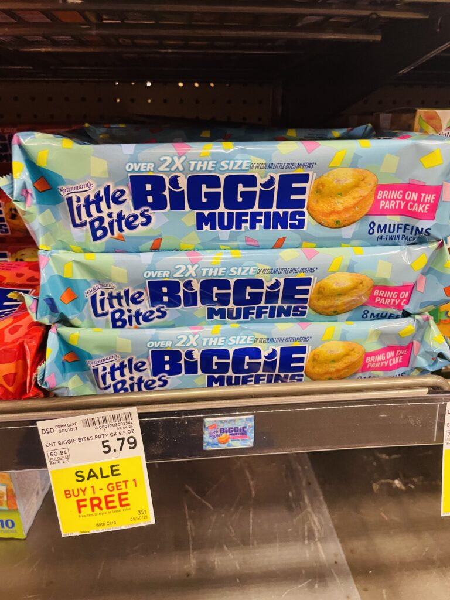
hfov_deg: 53.1
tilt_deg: -22.4
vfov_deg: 67.3
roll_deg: +0.2
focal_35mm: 26
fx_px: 451
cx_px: 225
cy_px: 300
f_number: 1.6
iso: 250
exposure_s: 1/42
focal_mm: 4.2
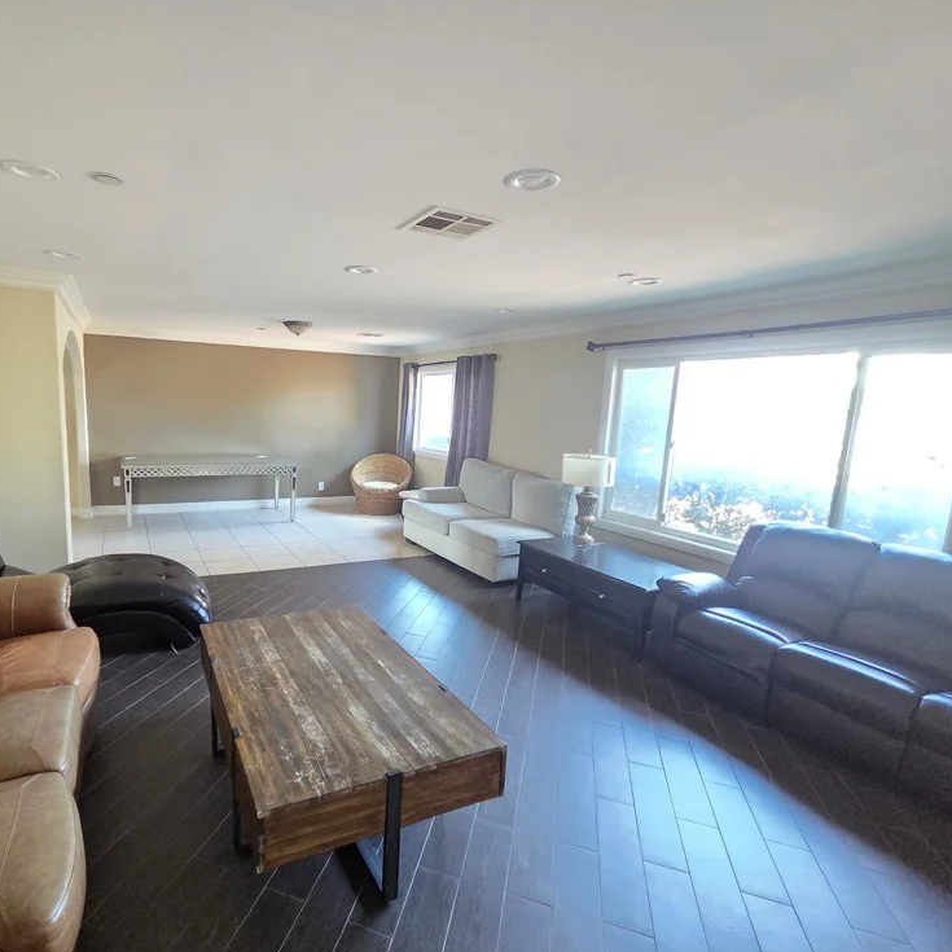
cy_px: 482
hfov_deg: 86.2
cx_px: 374
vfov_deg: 87.4
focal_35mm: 16
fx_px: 498
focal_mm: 2.2
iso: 1250
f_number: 2.2
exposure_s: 1/60
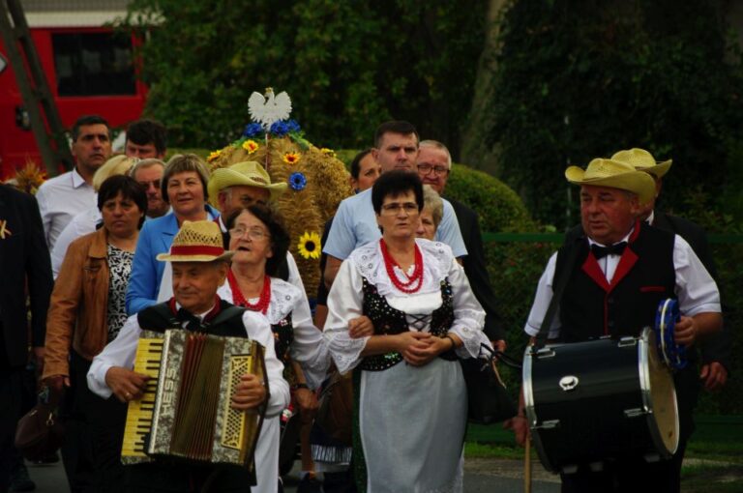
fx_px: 6184
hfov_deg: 6.9
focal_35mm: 300
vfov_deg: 4.6
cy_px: 246
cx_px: 372
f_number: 5.6
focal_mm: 200
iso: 280
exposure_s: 1/500
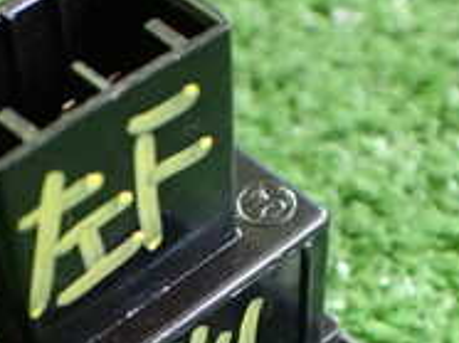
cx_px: 131
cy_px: 370
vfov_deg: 14.9
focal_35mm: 97
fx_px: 1285
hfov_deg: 20.1
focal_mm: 5.4
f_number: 2.3
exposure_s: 1/50
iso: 800
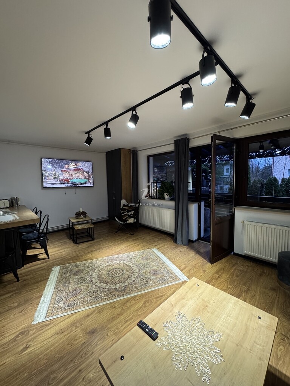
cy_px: 193
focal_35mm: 14
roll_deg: +0.7
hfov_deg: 85.7
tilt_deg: -3.5
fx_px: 156
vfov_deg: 102.1
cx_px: 145
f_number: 2.2
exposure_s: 1/60
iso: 320
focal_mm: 2.22
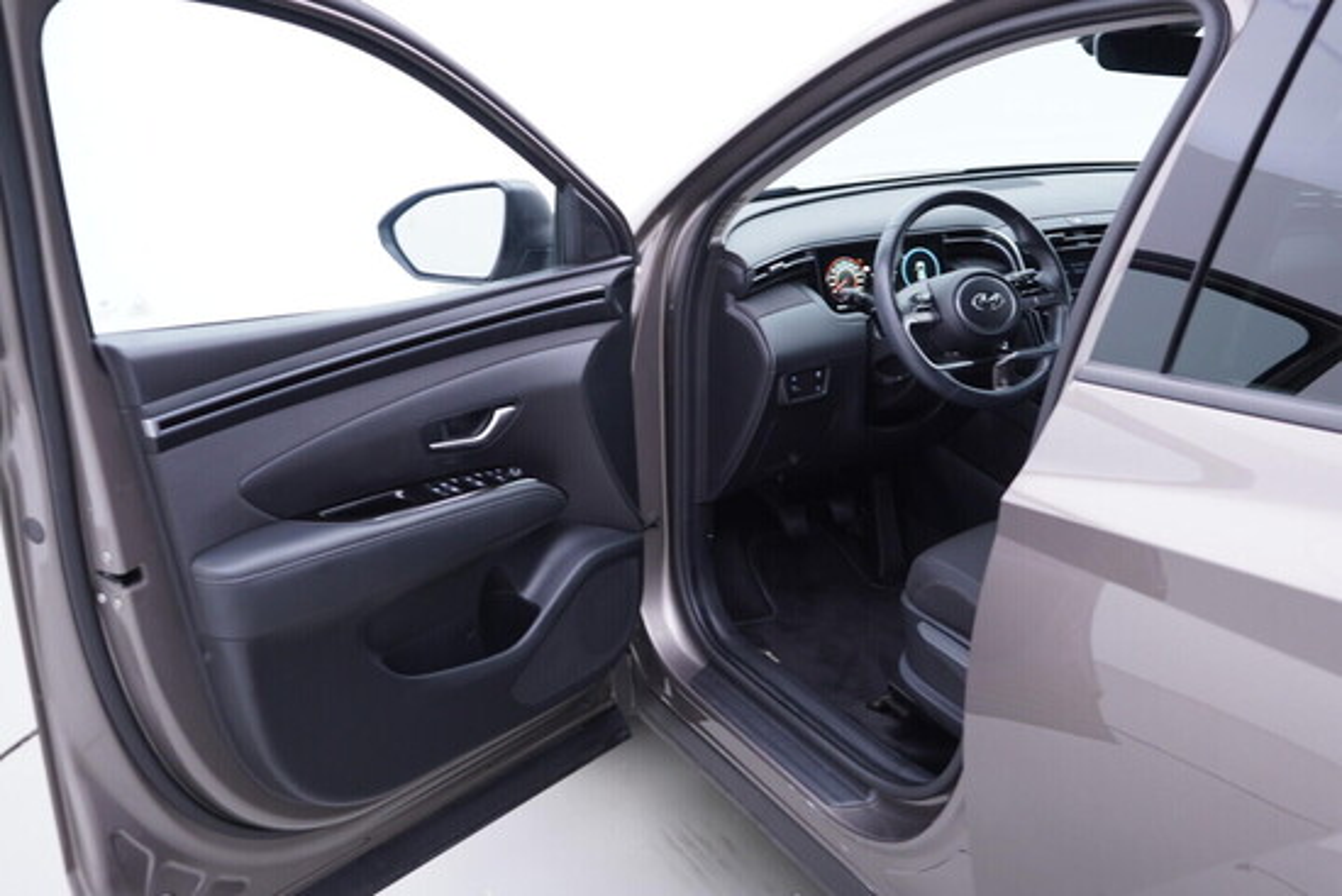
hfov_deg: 53.1
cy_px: 448
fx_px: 1342
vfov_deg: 36.9
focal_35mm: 36
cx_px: 671
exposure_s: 1/40
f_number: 2.8
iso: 160
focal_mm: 24
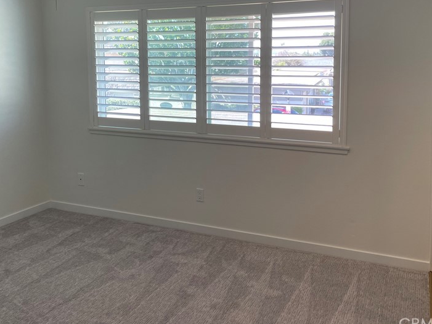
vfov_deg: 37.1
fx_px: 474
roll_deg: +0.7
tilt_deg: -4.1
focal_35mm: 38
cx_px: 187
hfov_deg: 48.9
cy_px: 96
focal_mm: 4.2
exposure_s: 1/120
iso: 50
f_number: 1.6
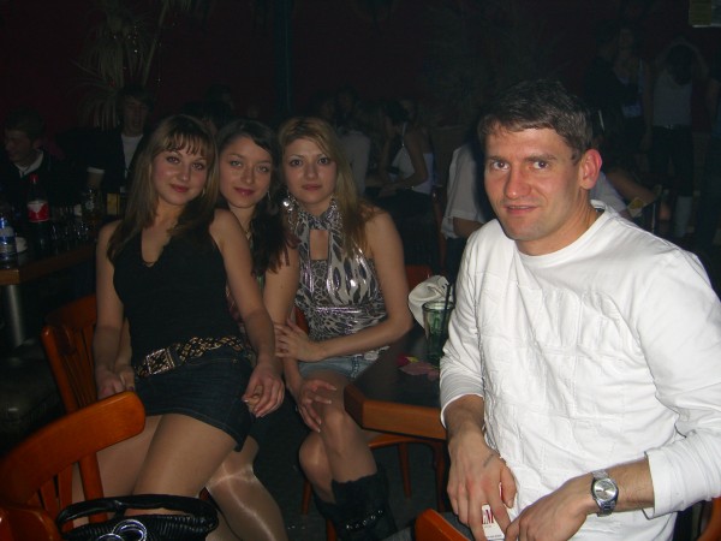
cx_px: 360
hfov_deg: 49.0
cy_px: 270
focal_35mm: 38
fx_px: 791
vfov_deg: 37.7
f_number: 2.8
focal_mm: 7.9
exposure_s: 1/60
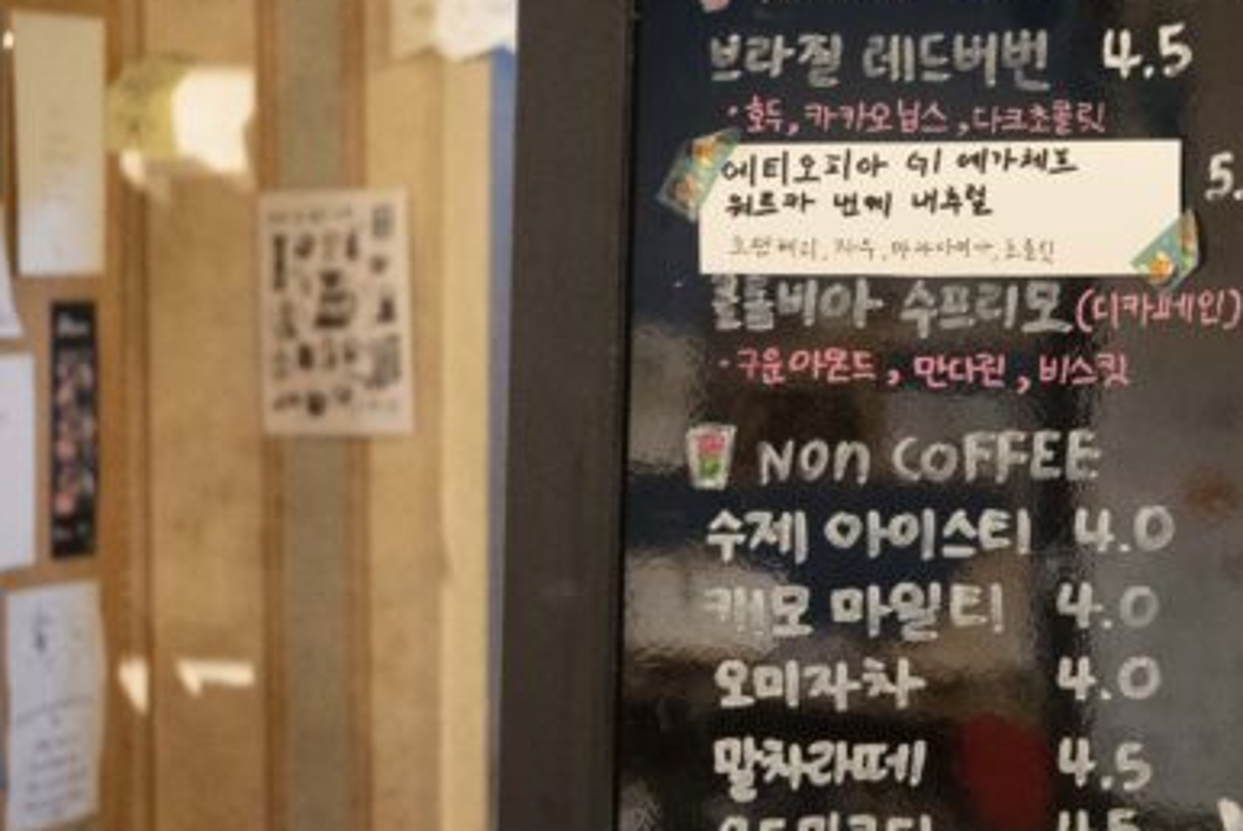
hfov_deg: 18.3
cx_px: 1459
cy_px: 459
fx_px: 3663
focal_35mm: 106
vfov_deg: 12.9
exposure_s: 1/160
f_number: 5
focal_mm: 40
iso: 6400
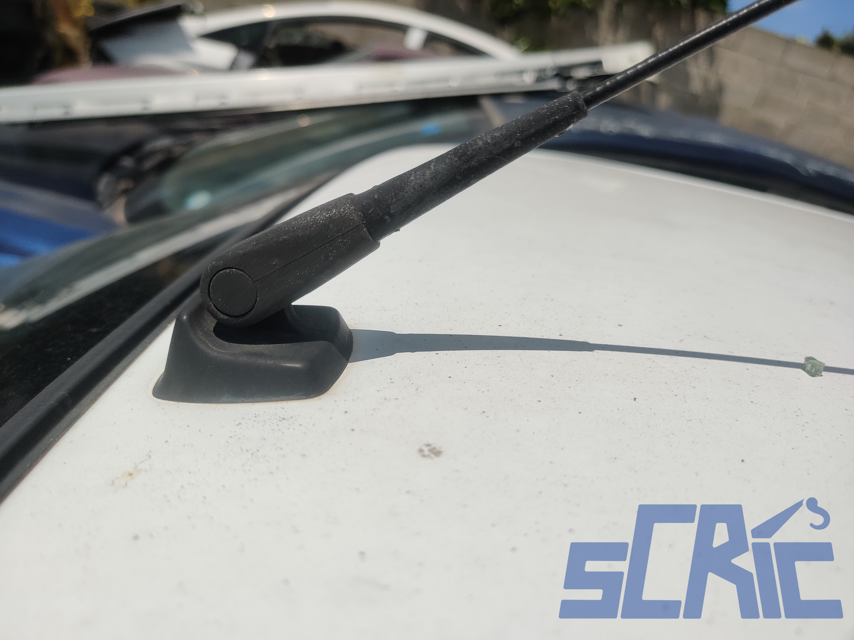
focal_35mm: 27
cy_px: 320
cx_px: 427
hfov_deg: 65.3
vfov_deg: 51.4
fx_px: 666
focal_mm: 4.75
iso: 125
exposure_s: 1/5822
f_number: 1.65
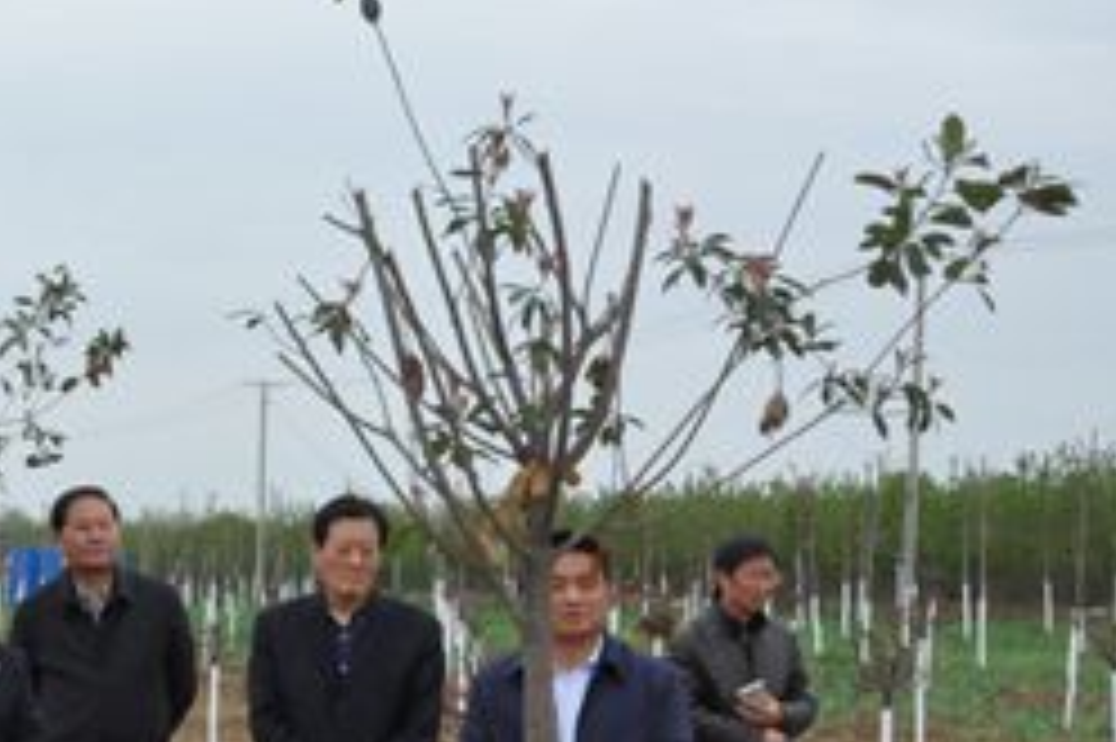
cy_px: 654
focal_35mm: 87
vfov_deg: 15.5
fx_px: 2695
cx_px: -171
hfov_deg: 21.9
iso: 1250
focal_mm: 24
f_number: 22
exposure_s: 1/200
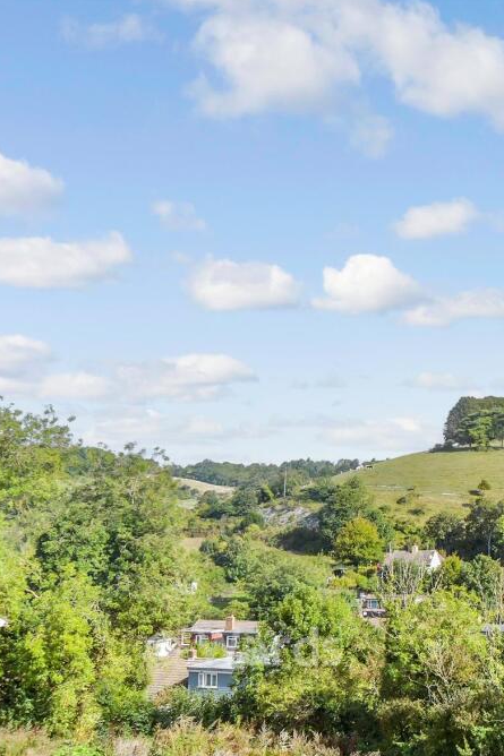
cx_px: 522
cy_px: 383
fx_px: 966
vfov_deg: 42.8
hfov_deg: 27.3
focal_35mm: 46
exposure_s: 1/640
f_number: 7.1
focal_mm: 20
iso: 400
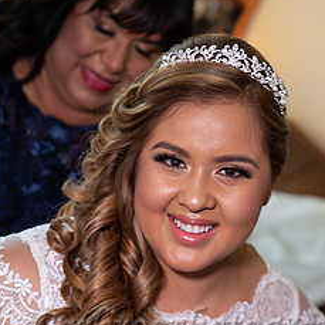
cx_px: 199
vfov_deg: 15.8
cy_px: 220
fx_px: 1168
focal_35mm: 110
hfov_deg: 15.8
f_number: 3.2
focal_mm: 66
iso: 400
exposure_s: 1/60
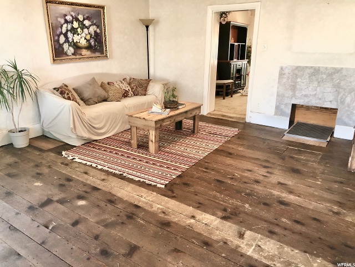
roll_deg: -1.0
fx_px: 287
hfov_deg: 63.4
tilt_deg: -17.5
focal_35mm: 28
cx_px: 178
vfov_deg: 49.7
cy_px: 134
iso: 80
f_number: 1.8
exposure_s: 1/15
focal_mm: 3.99
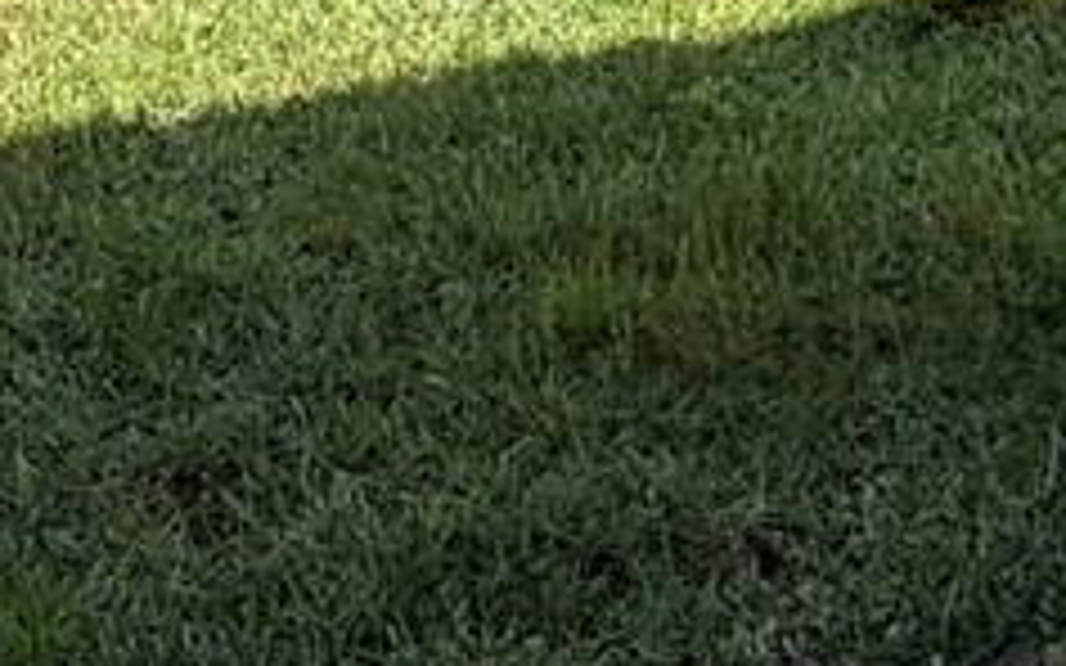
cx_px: 711
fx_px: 2905
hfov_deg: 20.7
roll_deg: +0.6
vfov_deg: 11.0
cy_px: -932
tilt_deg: -0.5
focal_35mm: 100
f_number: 2.2
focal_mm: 2.22
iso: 25
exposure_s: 1/770
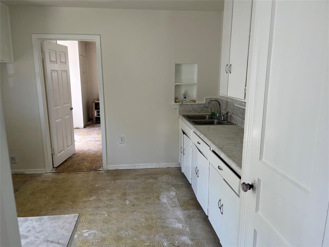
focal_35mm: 26
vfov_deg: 53.1
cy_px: 124
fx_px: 247
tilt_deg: -11.5
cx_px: 164
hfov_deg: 67.3
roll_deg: +0.3
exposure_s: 1/121
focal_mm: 5.1
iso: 50
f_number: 1.6
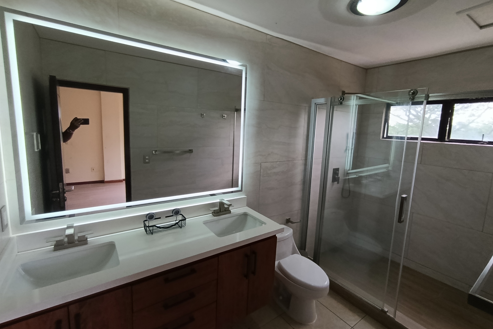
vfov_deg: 73.7
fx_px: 219
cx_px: 252
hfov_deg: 96.7
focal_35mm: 16
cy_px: 160
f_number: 2.2
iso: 260
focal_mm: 1.65
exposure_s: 1/100
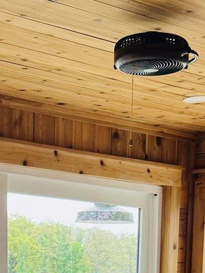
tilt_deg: -13.0
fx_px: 986
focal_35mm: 125
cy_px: 525
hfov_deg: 11.8
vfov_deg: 13.7
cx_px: 55
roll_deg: +0.0
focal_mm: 6.76
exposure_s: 1/247
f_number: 1.78
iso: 64
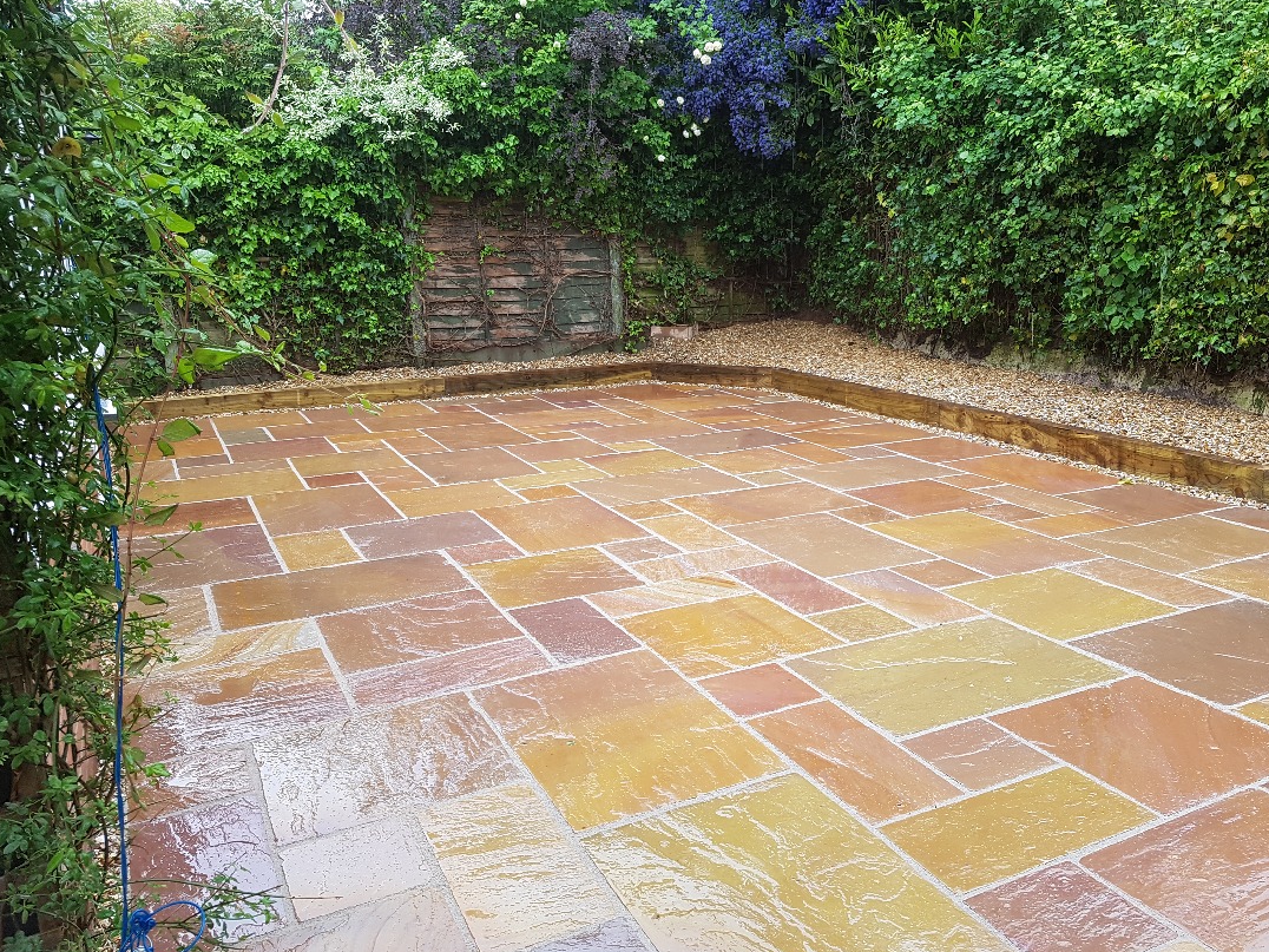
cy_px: 436
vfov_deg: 48.2
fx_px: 1063
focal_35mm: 29
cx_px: 698
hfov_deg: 61.5
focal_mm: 4.2
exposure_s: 1/130
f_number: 1.7
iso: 50
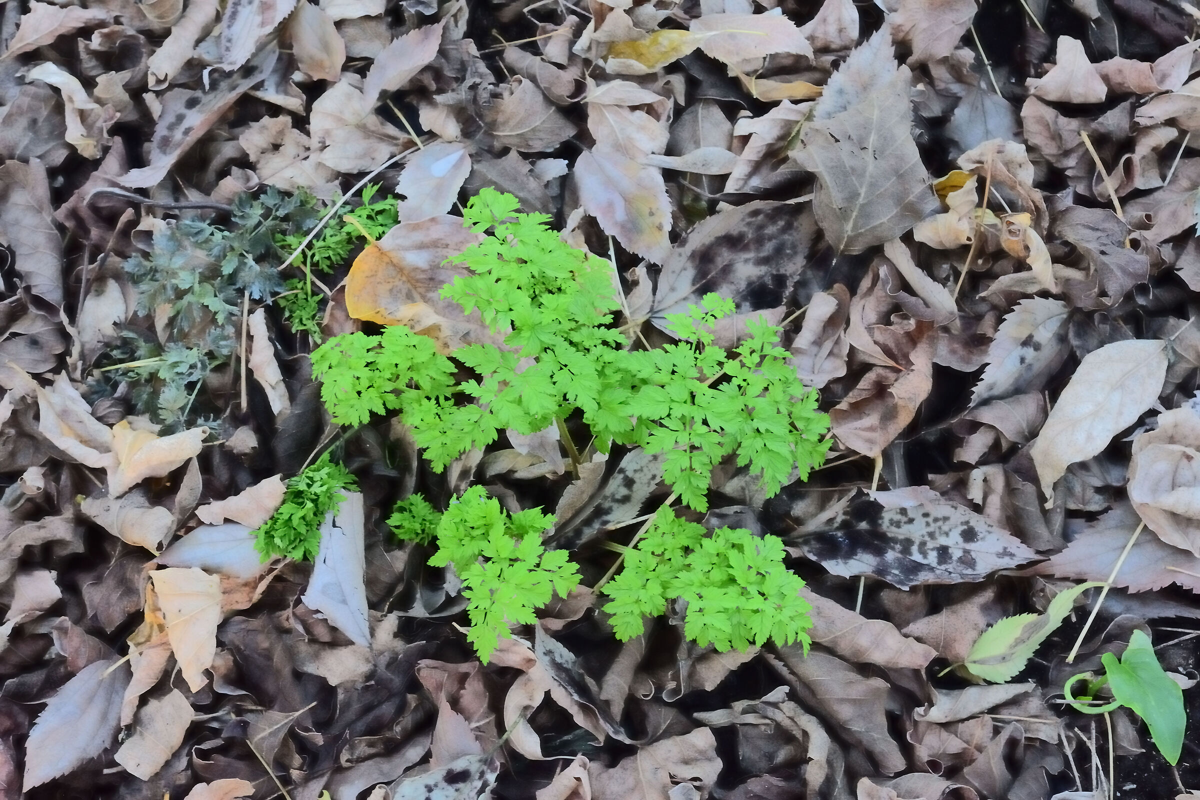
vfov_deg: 22.6
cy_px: 400
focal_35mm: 60
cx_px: 600
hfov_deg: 33.4
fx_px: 2000
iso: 1400
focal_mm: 40
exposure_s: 1/80
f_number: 10
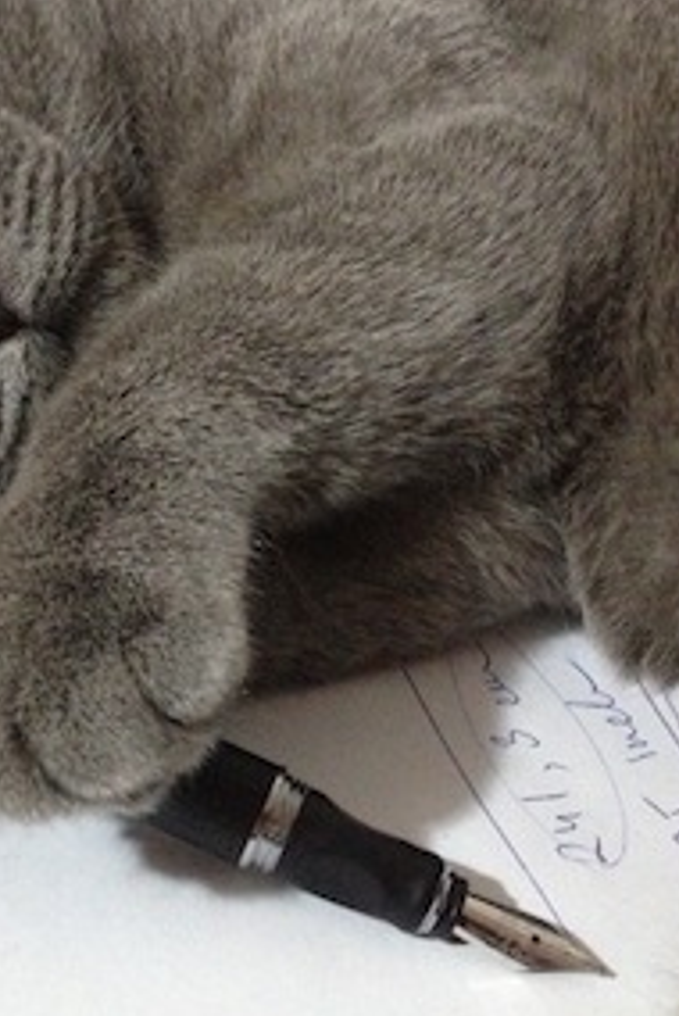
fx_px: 1806
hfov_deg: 21.2
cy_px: 438
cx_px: 200
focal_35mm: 64
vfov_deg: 31.3
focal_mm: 4.28
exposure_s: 1/15
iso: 640
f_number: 2.4
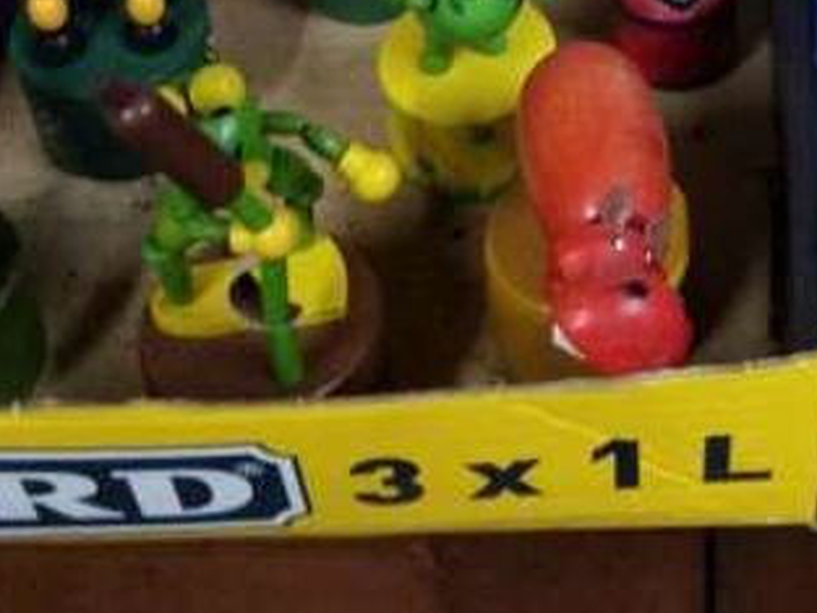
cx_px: 820
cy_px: -206
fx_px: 1960
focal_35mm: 83
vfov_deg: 16.7
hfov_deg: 22.6
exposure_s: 1/20
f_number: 2.2
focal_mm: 3.46
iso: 784
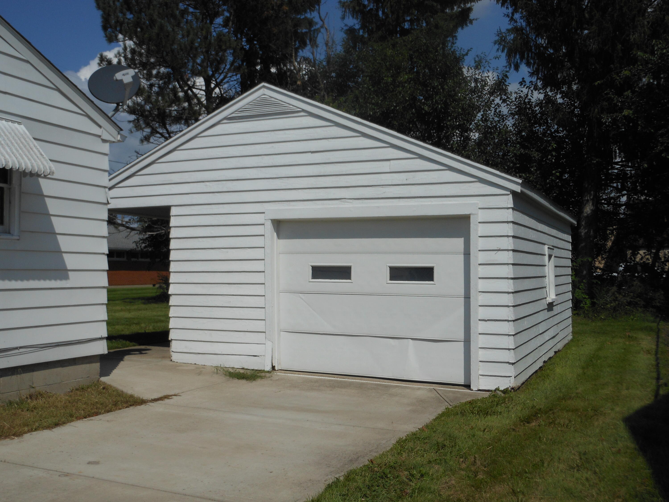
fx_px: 754
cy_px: 251
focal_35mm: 39
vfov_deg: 36.8
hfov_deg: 47.9
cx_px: 334
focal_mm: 6.9
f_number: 12.1
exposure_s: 1/320
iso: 80
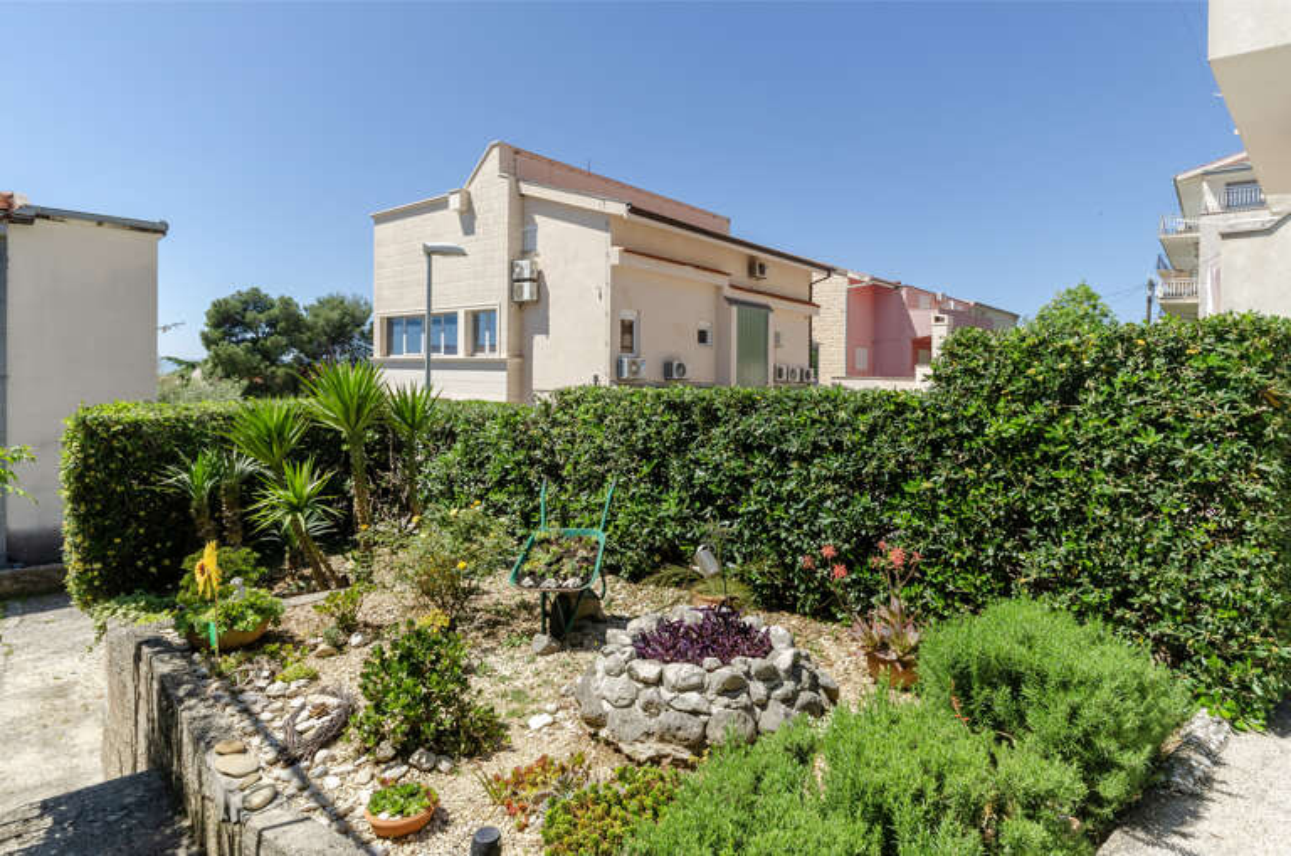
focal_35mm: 20
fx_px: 698
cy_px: 428
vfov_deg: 63.0
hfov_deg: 85.5
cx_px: 646
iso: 100
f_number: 8
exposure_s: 1/200
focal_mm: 13
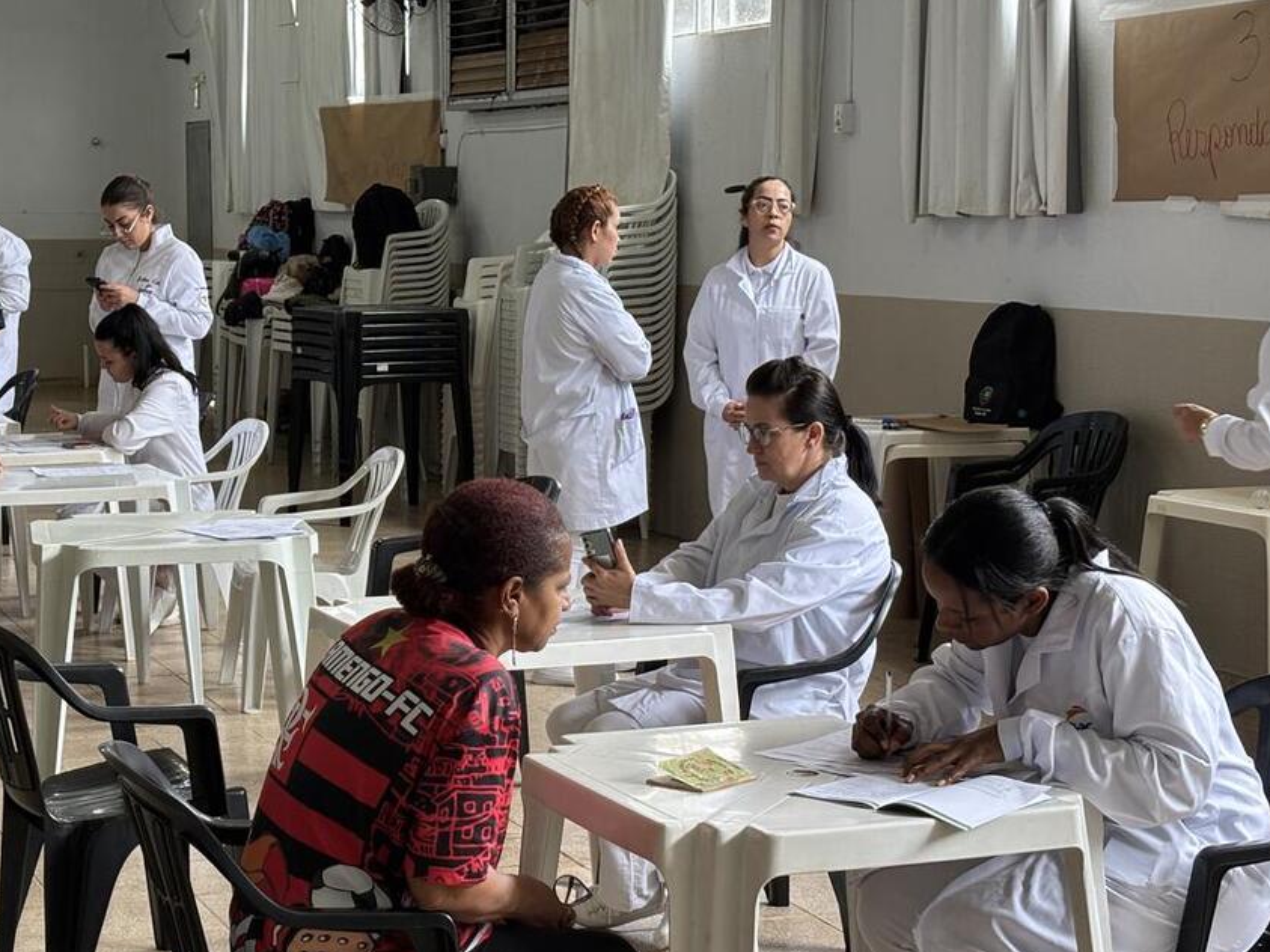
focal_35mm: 74
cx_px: 413
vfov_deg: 19.9
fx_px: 2715
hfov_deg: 26.2
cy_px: 482
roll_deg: +0.9
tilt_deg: -5.8
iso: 40
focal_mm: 5.96
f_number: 1.6
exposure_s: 1/60
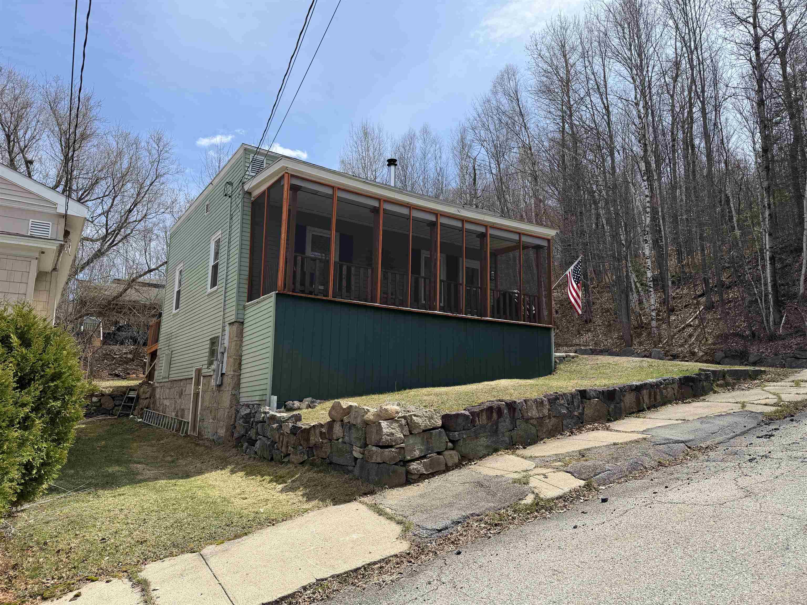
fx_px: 560
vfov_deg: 56.8
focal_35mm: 24
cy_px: 302
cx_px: 404
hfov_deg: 71.6
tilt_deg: +11.1
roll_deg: -0.8
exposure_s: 1/3279
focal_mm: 6.76
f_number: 1.78
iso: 80
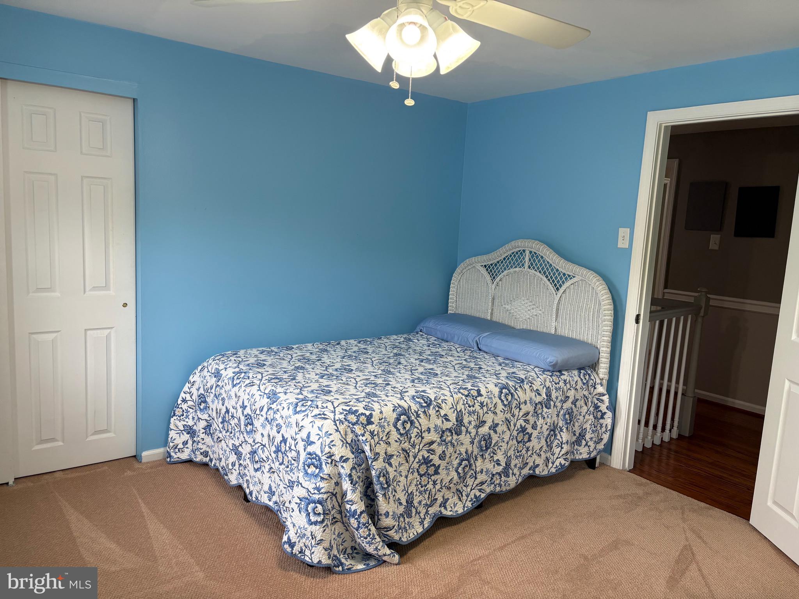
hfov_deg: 67.3
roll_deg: -3.0
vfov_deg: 53.1
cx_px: 400
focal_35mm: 26
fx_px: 600
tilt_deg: -7.1
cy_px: 300
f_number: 1.6
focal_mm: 5.96
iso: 125
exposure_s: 1/96
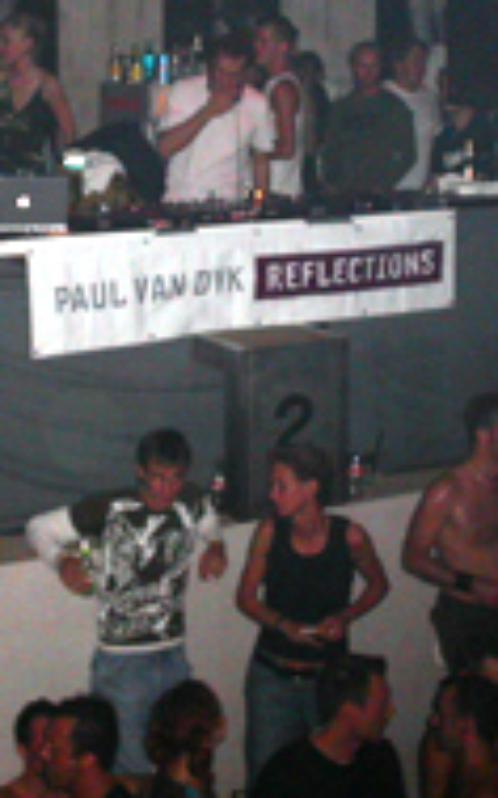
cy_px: 190
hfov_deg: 15.2
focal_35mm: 86
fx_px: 1869
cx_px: 238
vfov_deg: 23.8
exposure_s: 1/30
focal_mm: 7.8
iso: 200
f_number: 2.8
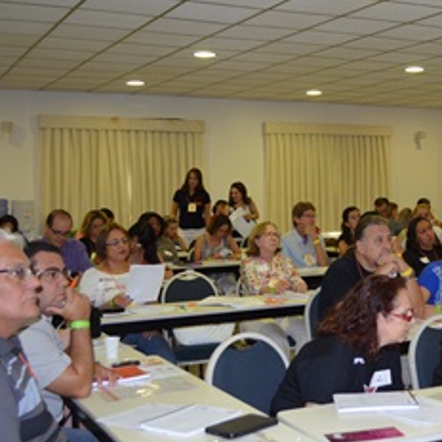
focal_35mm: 54
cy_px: 220
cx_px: 385
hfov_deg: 30.4
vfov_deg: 31.6
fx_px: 780
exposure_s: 1/60
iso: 1100
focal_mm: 22
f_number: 4
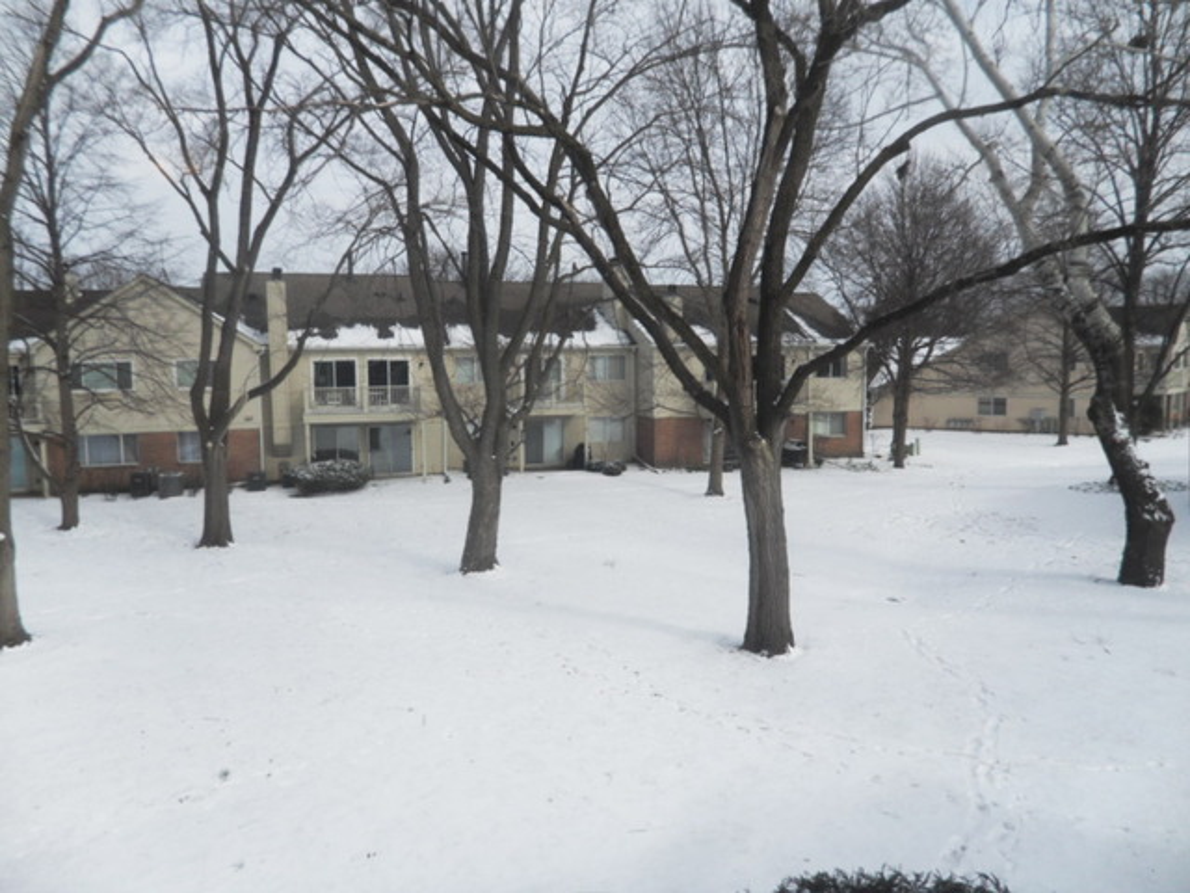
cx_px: 595
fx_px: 928
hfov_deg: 65.3
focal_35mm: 27
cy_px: 446
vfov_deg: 51.4
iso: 80
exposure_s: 1/180
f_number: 9.1
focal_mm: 4.9
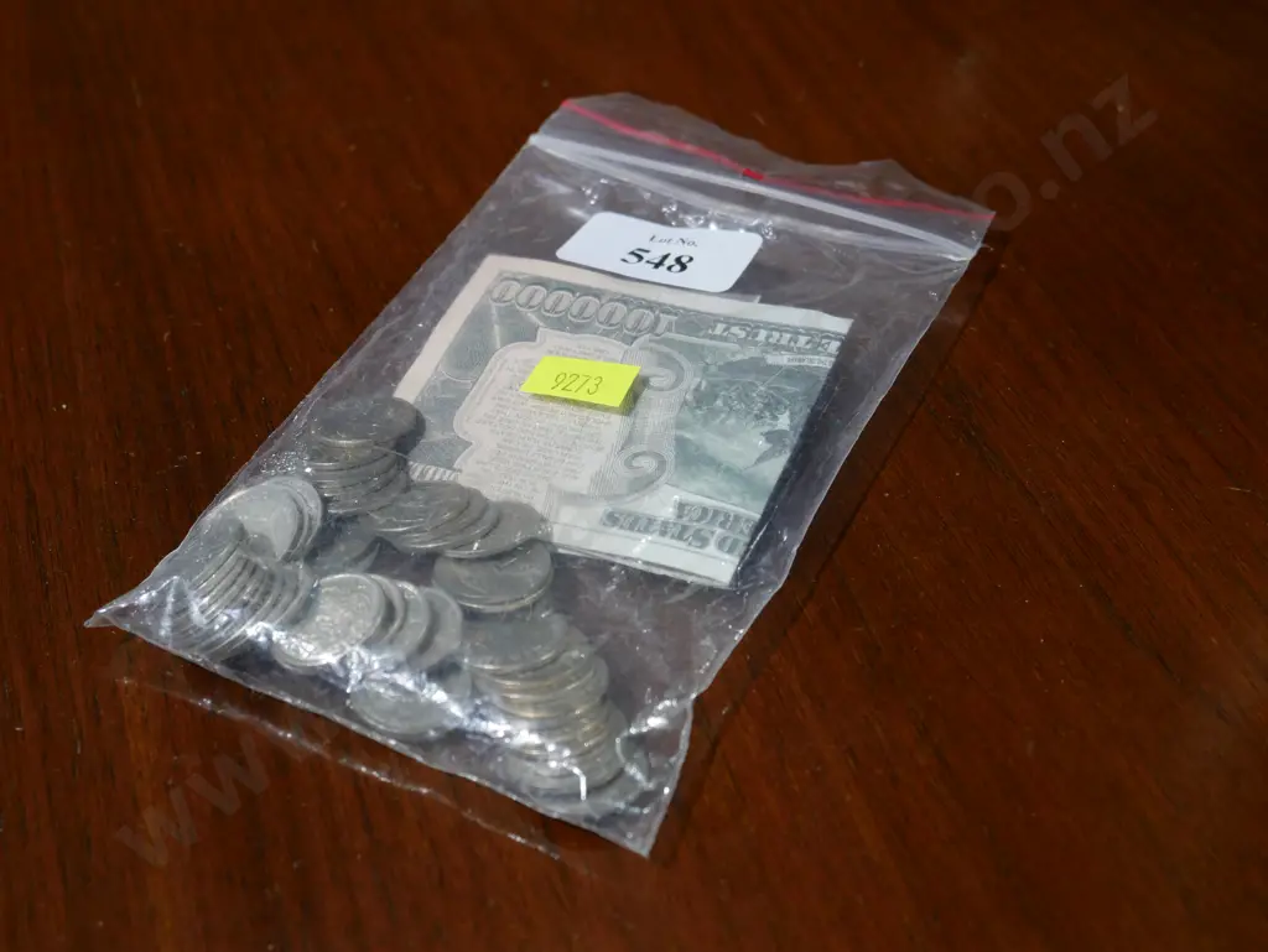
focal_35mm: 48
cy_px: 476
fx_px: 1759
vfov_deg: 30.3
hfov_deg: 39.6
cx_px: 634
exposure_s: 1/60
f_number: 5.2
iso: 500
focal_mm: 24
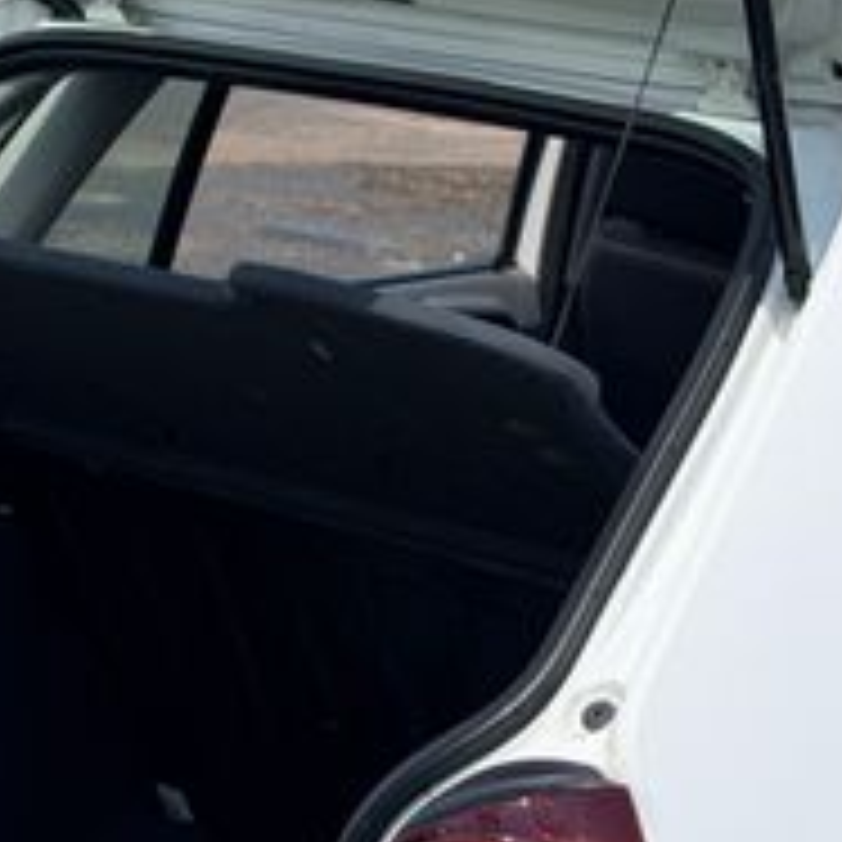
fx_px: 2945
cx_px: 27
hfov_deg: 16.0
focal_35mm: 107
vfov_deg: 16.3
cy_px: 423
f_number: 1.78
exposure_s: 1/6024
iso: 80
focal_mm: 6.76
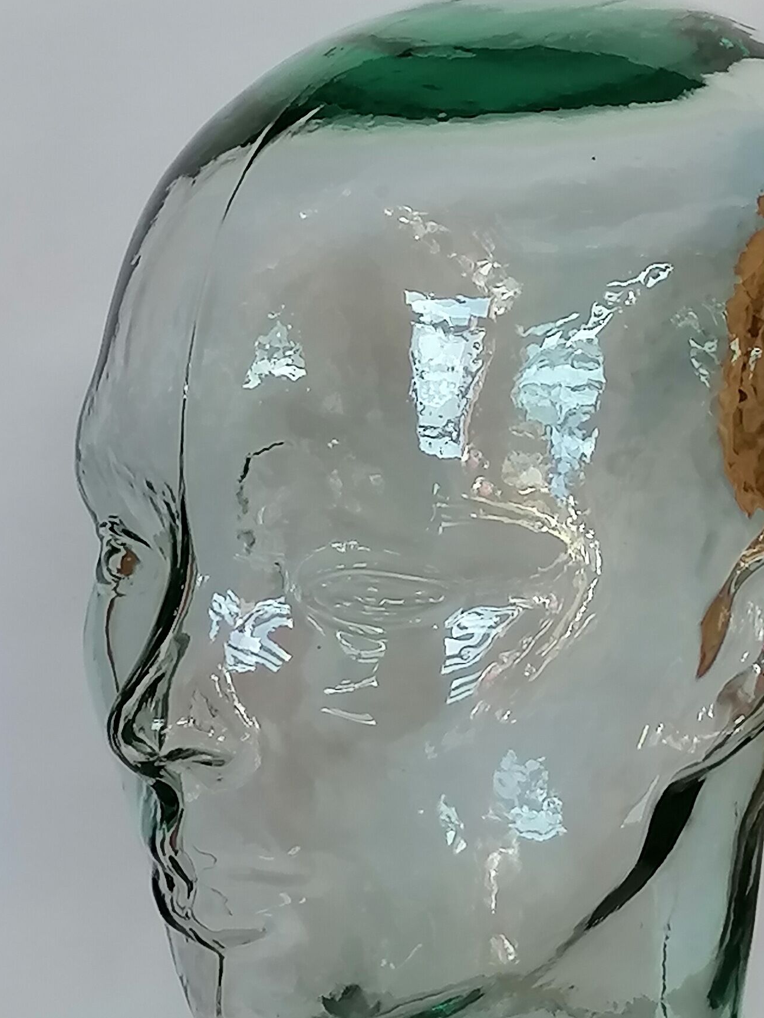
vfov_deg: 15.7
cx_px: 806
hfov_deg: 11.7
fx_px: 3678
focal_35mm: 125
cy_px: 376
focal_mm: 4.75
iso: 80
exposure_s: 1/100
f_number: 1.8
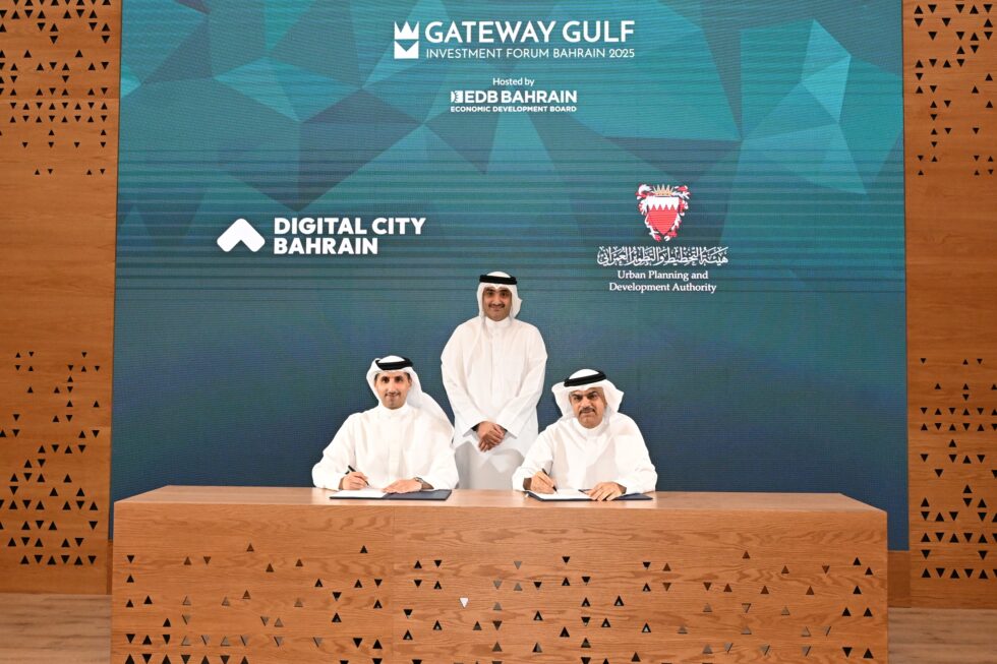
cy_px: 332
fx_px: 997
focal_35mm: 36
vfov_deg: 36.9
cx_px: 498
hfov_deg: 53.1
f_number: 5.6
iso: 3200
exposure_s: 1/200
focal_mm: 24
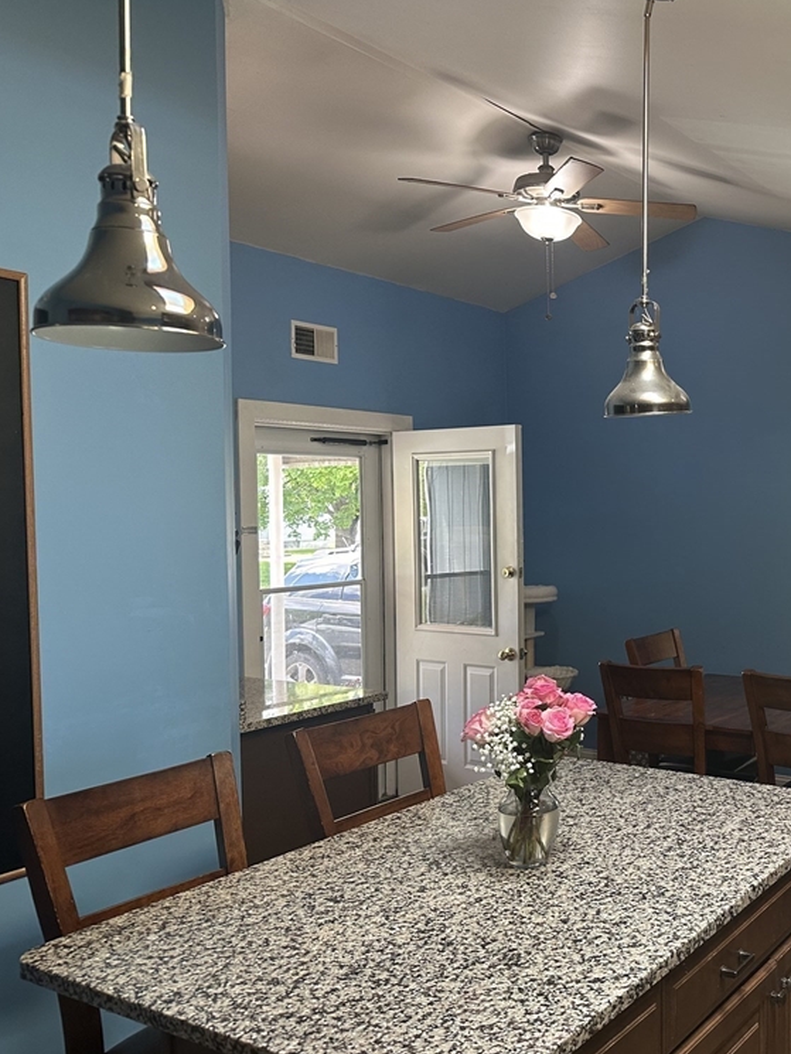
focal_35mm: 33
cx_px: 719
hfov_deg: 39.7
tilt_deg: -0.7
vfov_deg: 55.3
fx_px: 1005
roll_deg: -0.1
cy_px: 536
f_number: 1.78
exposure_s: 1/120
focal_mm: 6.86
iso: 125
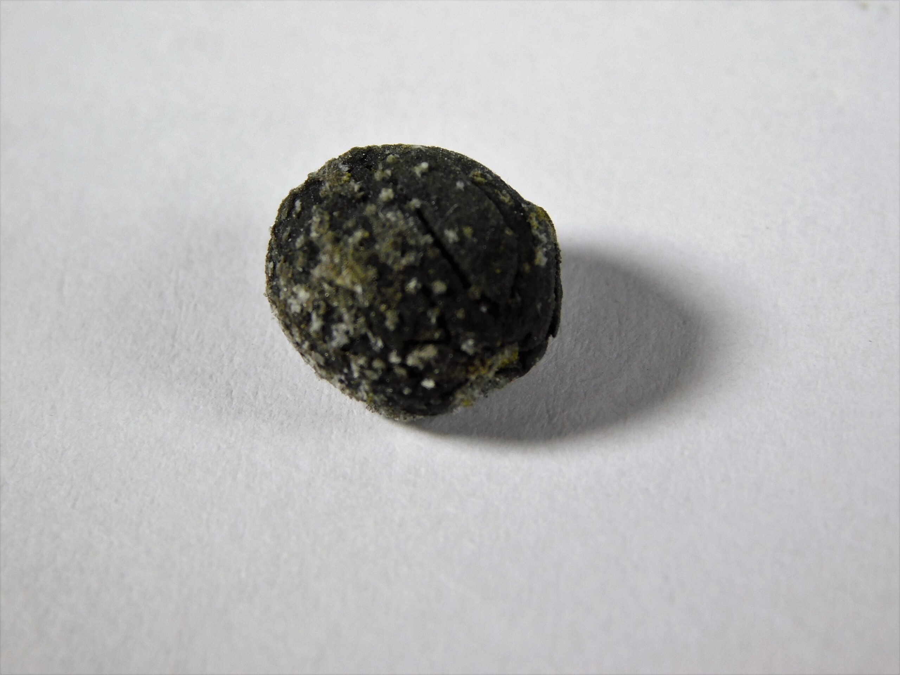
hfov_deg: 10.7
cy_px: 338
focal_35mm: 184
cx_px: 450
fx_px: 4784
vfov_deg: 8.1
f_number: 5.4
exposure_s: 1/125
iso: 125
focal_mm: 32.7
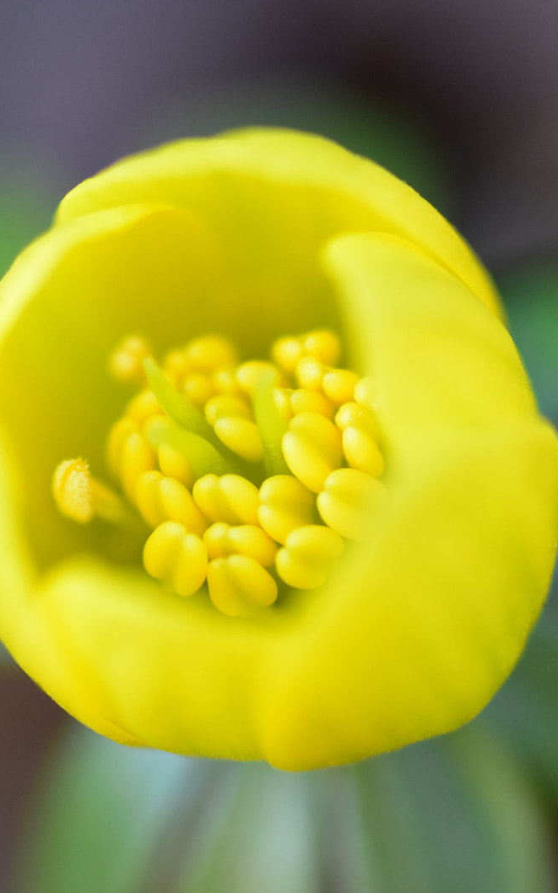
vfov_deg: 10.1
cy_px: 447
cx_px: -10
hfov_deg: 6.3
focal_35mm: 208
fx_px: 5062
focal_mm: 90
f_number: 9
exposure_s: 1/125
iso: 1100
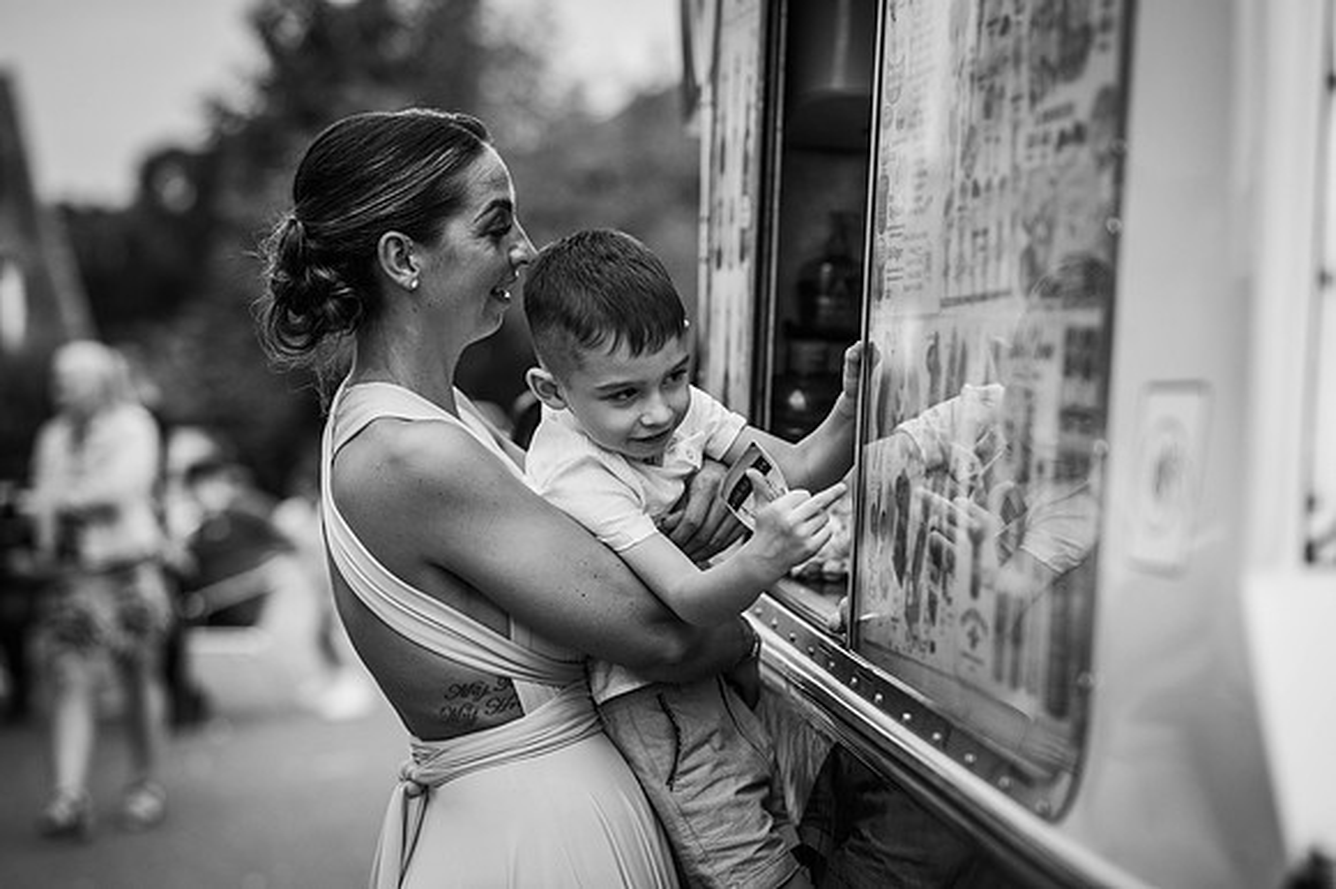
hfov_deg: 23.9
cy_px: 444
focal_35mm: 85
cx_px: 668
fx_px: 3153
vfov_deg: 16.1
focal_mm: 85
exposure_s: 1/200
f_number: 2.5
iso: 560
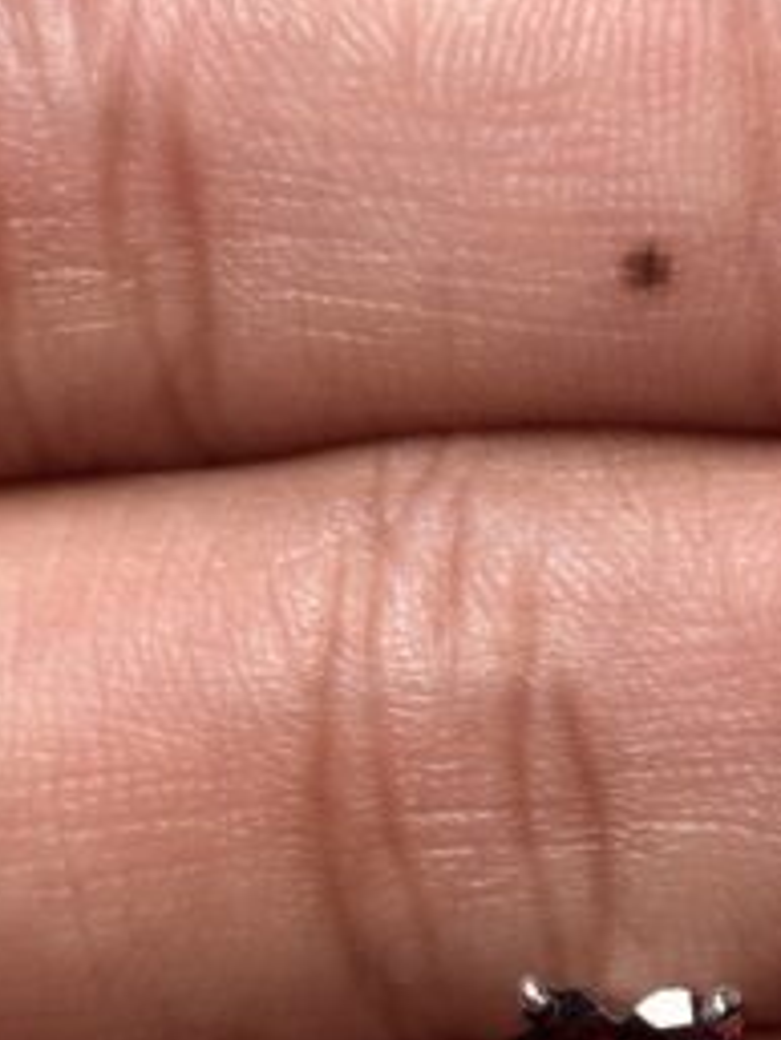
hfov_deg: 9.1
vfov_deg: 12.0
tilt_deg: -73.8
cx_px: 858
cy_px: 1080
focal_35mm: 162
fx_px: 4869
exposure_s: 1/128
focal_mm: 5.96
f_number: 1.6
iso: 25
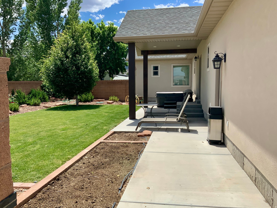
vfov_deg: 48.2
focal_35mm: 29
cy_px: 104
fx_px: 232
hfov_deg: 61.7
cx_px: 138
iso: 16
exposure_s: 1/2227
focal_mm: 3
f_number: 1.8
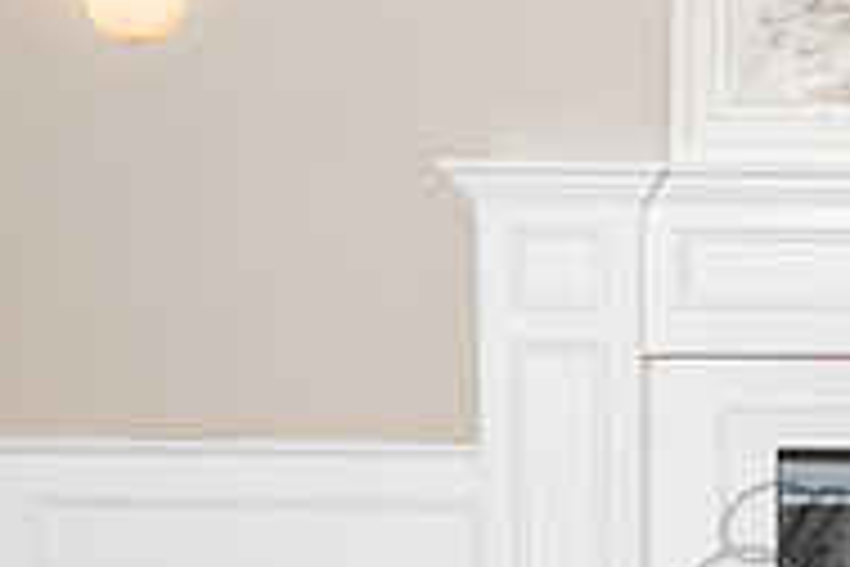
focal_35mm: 117
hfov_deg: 16.8
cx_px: 1017
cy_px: 557
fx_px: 2762
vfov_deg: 11.6
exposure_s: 1/160
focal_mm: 35
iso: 640
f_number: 4.5
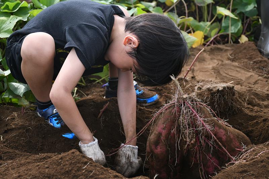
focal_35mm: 72
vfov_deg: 18.9
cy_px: 90
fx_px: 538
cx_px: 134
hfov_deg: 28.1
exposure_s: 1/3200
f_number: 4.5
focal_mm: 48
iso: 1250
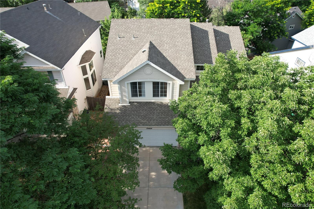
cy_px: 104
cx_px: 157
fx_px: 192
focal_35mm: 22
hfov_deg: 78.6
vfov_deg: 57.2
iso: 100
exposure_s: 1/725
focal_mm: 8.38
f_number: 2.8
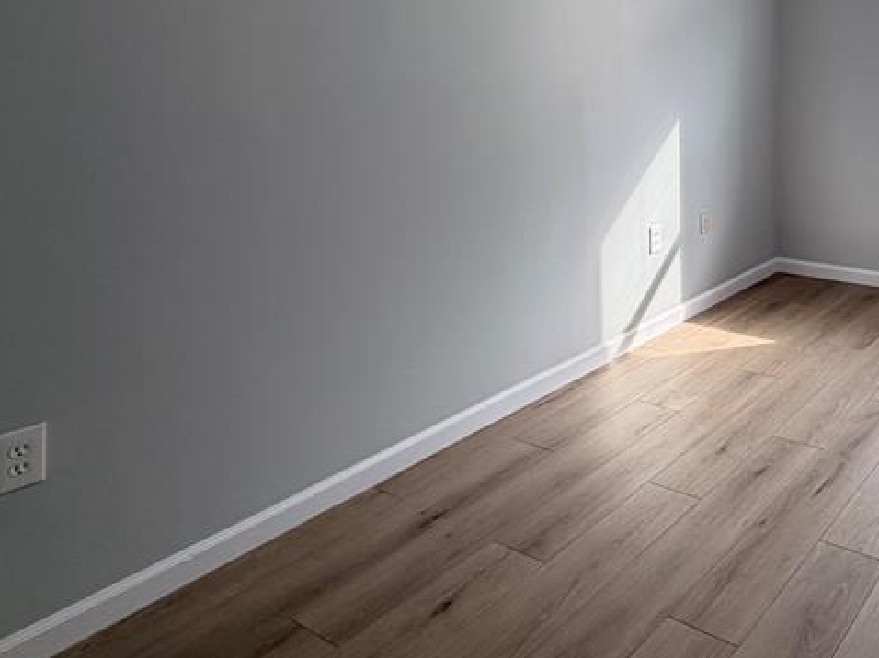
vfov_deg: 43.3
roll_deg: +0.5
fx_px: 761
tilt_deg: -1.0
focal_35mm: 30
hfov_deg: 52.8
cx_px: 789
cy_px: 83
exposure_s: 1/120
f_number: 2.2
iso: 80
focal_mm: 2.22
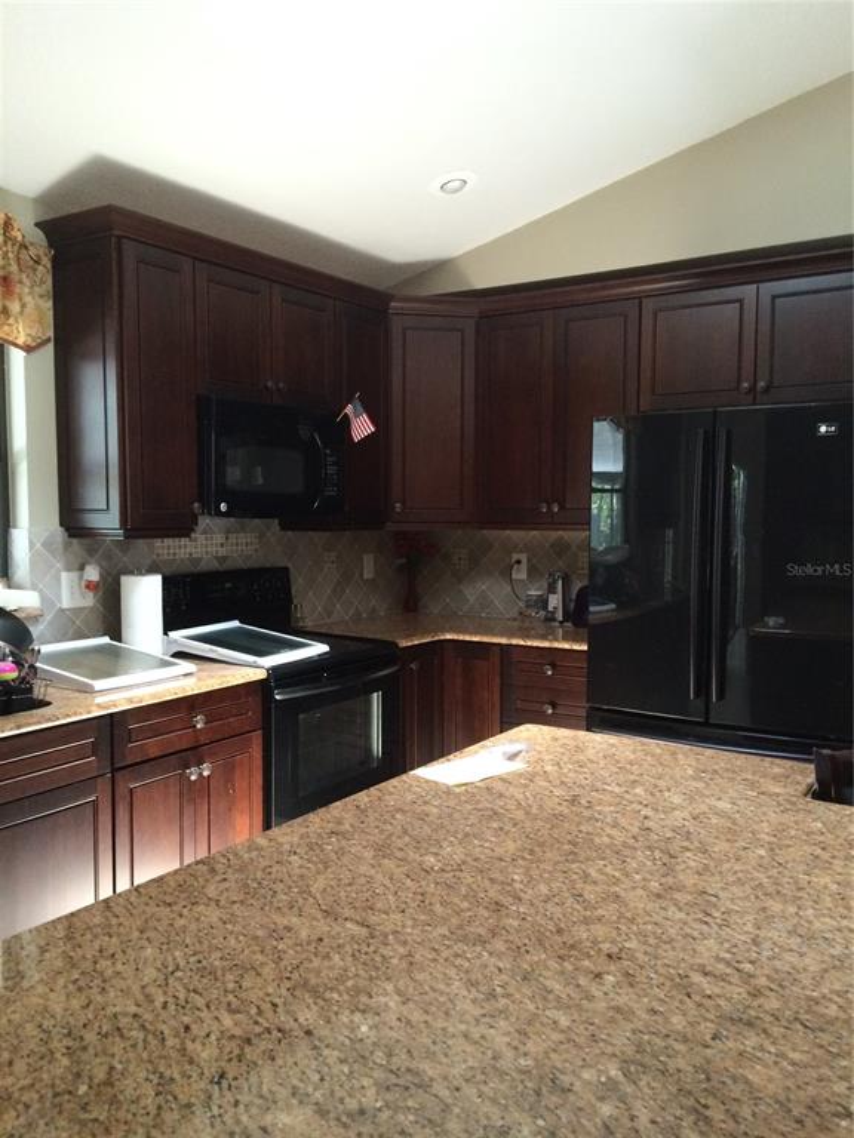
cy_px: 569
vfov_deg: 60.0
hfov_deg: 46.8
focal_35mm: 30
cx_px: 427
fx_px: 987
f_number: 2.2
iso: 160
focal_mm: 4.12
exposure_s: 1/30
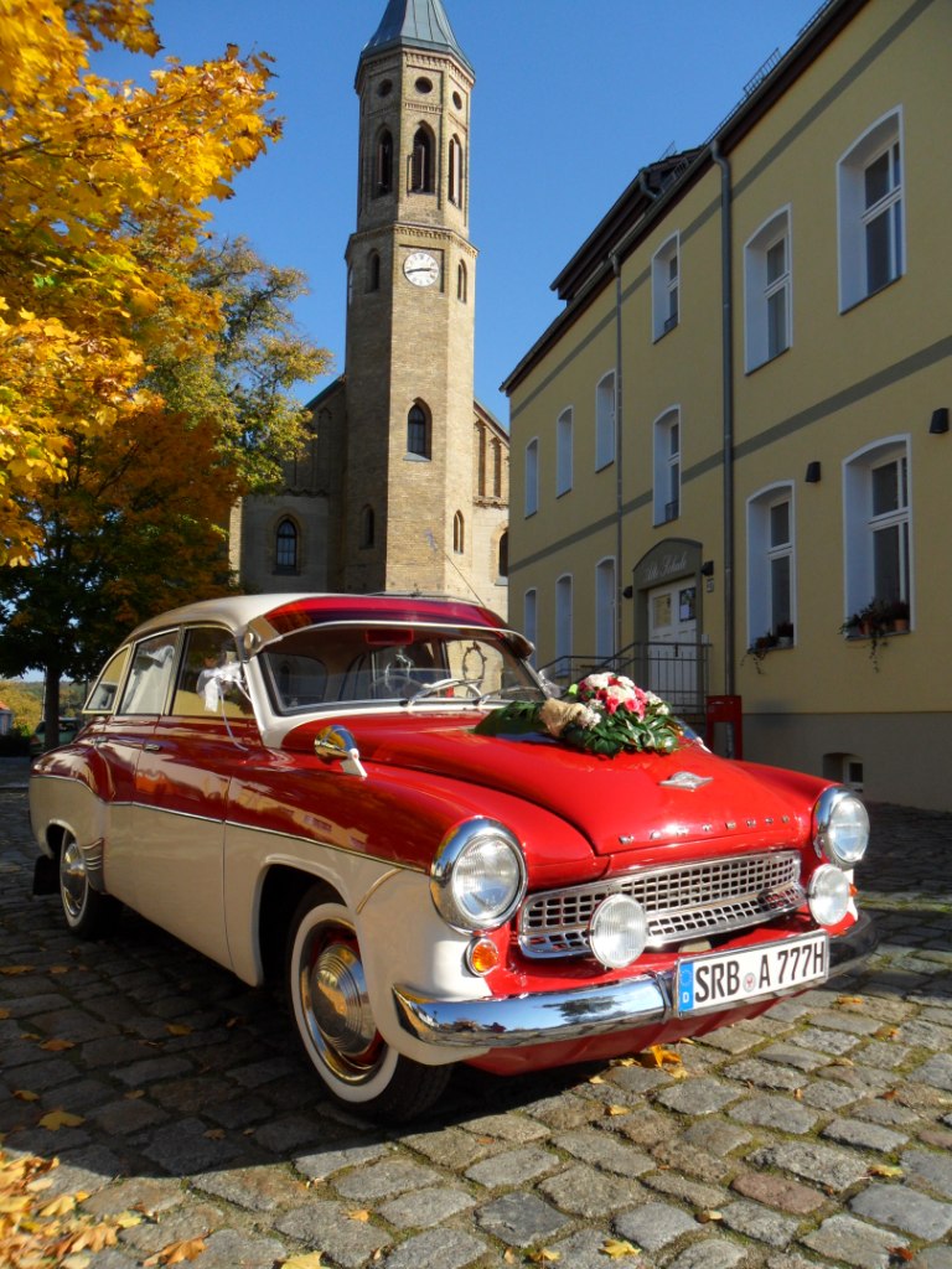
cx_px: 476
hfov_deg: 51.4
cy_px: 634
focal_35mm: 27
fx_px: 990
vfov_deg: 65.3
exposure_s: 1/750
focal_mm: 4.9
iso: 80
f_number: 3.5
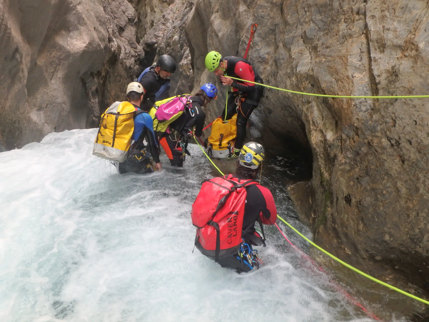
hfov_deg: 54.0
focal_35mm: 34
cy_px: 161
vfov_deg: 41.8
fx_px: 421
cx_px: 214
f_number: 4.9
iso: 200
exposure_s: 1/50
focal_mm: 6
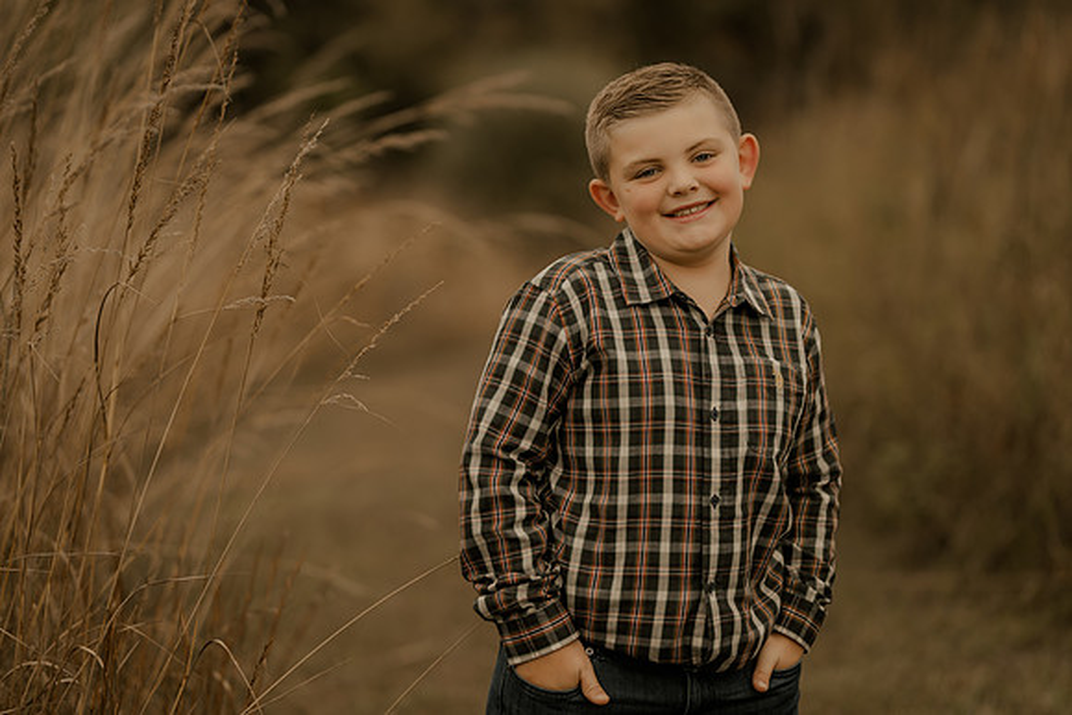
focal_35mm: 85
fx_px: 2532
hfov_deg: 23.9
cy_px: 358
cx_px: 536
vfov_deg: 16.1
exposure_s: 1/640
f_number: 1.6
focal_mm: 85
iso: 200
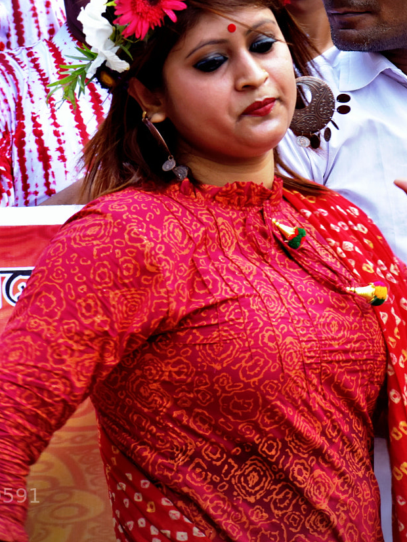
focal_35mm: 324
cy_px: 198
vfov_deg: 6.1
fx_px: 5077
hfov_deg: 4.6
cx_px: 222
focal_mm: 116
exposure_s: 1/250
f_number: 8
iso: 360
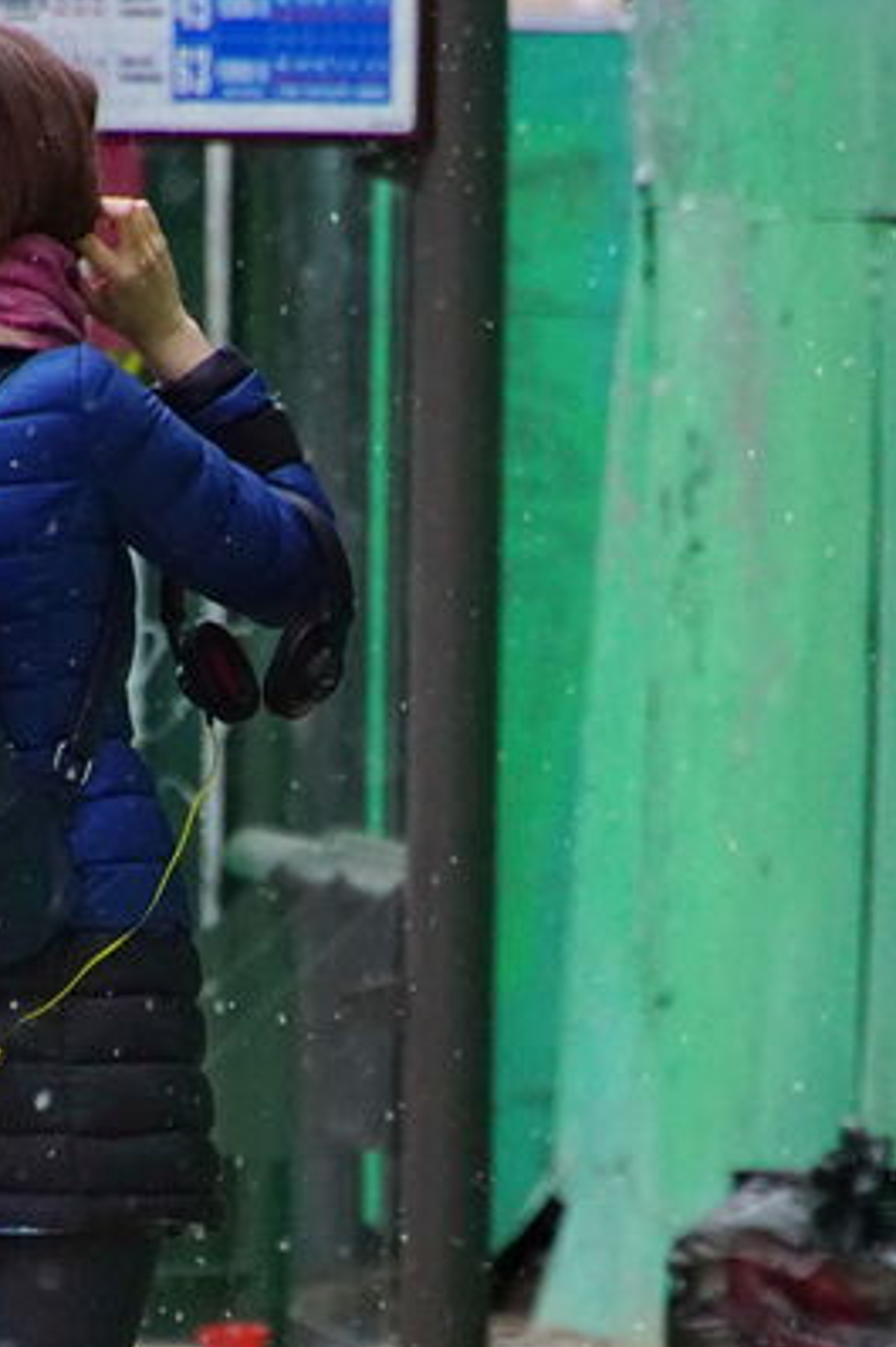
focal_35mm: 713
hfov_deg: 1.9
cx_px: 320
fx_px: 26640
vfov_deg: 2.9
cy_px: 836
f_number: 6.3
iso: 2000
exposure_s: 1/400
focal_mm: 210
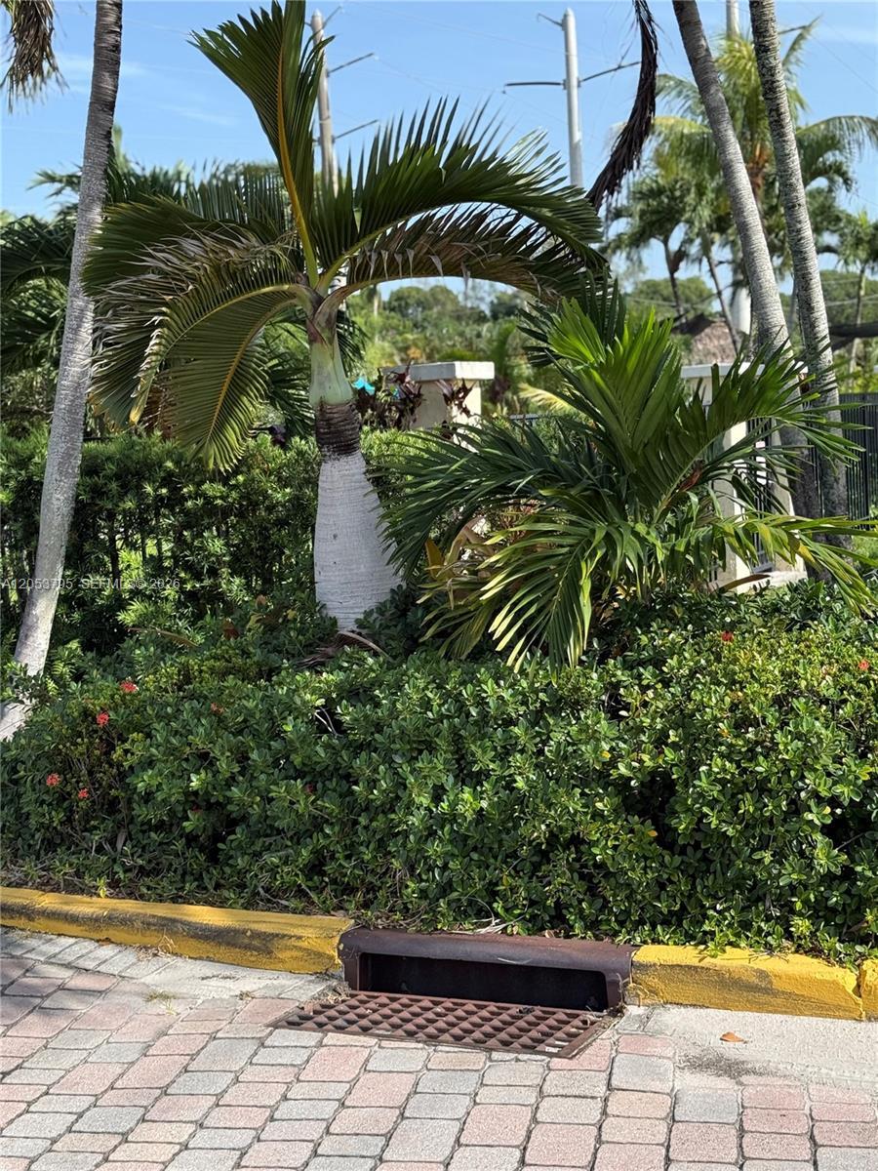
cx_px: 439
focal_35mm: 48
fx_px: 1623
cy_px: 586
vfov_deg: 39.7
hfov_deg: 30.3
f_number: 1.78
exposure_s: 1/2415
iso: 100
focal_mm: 6.76
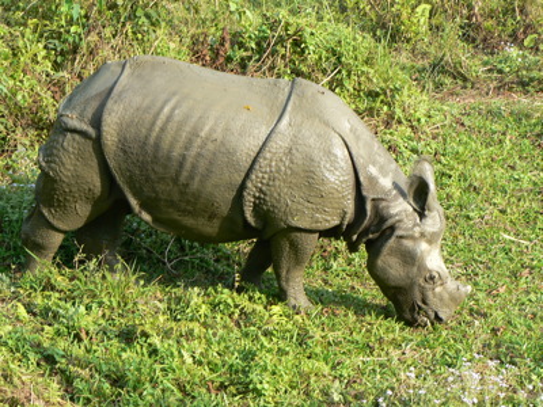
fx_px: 1631
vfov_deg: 14.2
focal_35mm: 104
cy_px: 204
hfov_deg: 18.9
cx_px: 272
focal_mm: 17.3
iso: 80
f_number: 5
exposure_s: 1/125
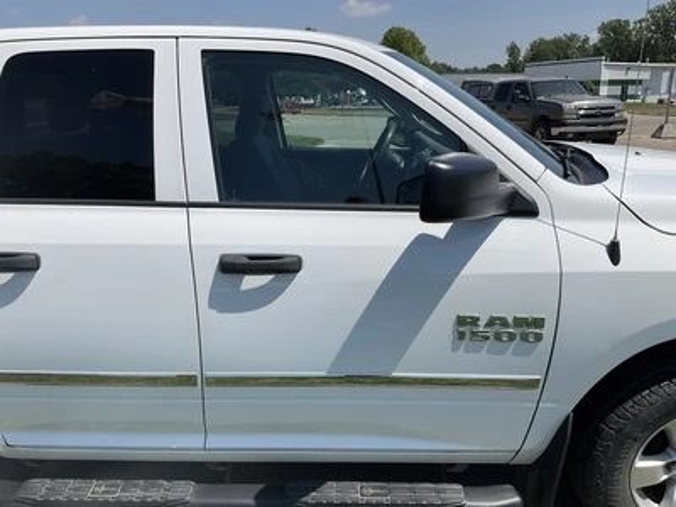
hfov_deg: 61.7
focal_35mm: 29
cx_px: 338
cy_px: 254
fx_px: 566
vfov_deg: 48.2
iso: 25
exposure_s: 1/3322
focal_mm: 3
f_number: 1.8
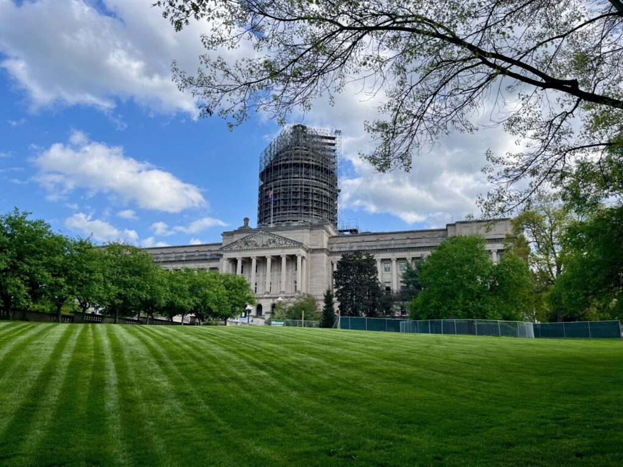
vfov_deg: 53.1
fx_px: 468
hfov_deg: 67.3
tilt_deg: +15.2
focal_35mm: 26
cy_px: 234
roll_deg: -0.6
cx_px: 312
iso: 50
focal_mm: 5.1
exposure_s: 1/2513
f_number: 1.6
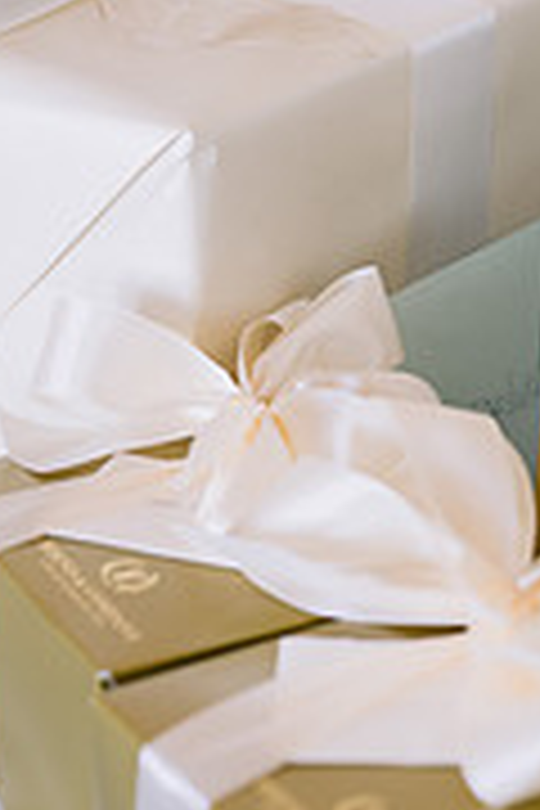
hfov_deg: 10.9
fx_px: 2812
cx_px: 468
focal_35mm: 125
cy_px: 243
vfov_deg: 16.3
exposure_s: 1/200
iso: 400
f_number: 2.8
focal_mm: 50
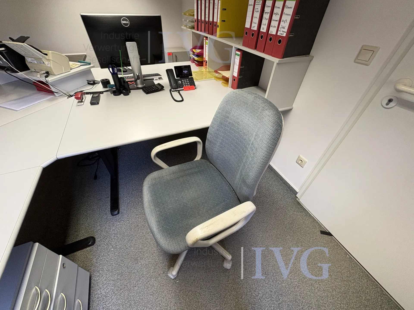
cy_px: 155
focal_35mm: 14
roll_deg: -2.4
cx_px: 207
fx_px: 167
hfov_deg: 102.1
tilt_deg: -42.4
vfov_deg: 85.7
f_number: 2.2
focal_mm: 2.22
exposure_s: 1/50
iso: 125
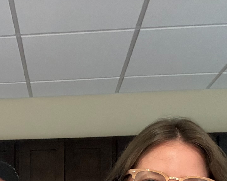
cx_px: 15
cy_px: 234
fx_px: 423
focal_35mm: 63
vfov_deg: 21.8
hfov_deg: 28.6
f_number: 1.9
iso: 400
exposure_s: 1/30
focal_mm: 2.69
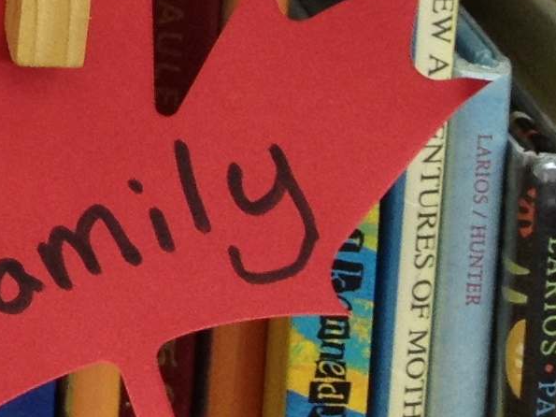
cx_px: -843
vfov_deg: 7.3
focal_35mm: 192
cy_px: -576
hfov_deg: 9.1
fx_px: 3083
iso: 64
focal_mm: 4.28
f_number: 2.4
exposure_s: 1/40
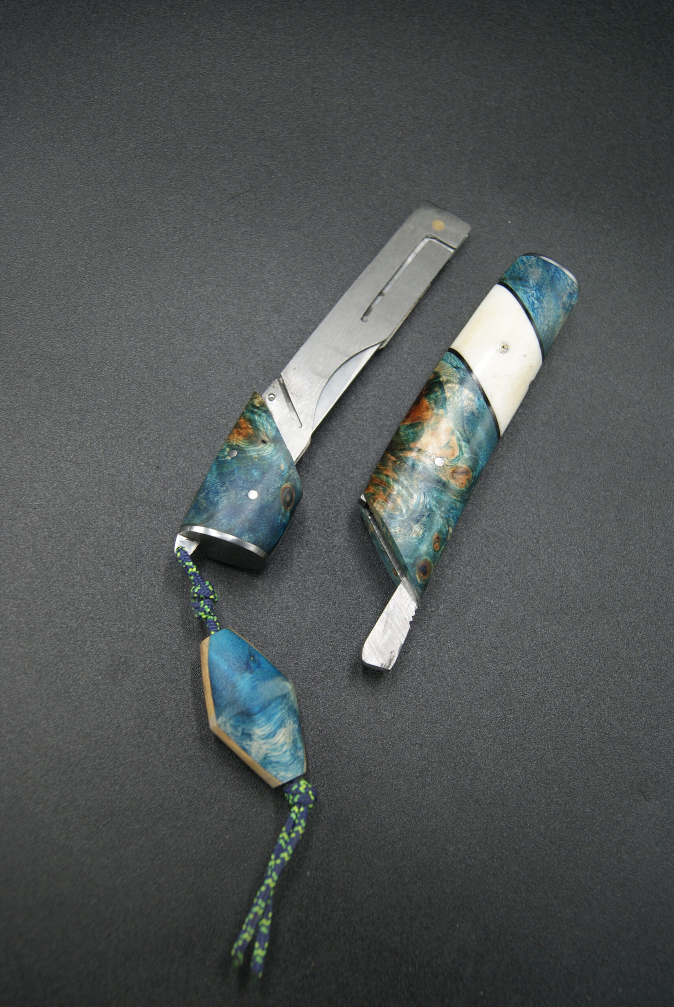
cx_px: 337
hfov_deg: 37.0
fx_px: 1008
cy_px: 504
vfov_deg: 53.1
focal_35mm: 36
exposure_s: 1/40
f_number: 5.6
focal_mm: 24
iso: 100
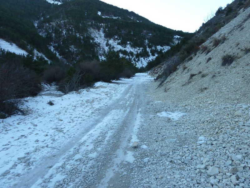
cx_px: 125
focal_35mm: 25
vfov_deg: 54.9
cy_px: 94
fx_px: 181
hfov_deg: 69.4
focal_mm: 4.1
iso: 80
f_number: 4
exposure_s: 1/100
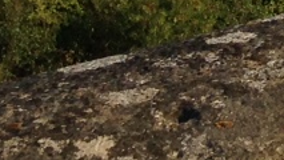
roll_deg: +1.2
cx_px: 701
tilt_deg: -0.4
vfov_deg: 4.1
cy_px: -541
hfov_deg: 7.3
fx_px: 2072
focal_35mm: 275
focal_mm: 4.12
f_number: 2.4
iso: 50
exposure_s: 1/889
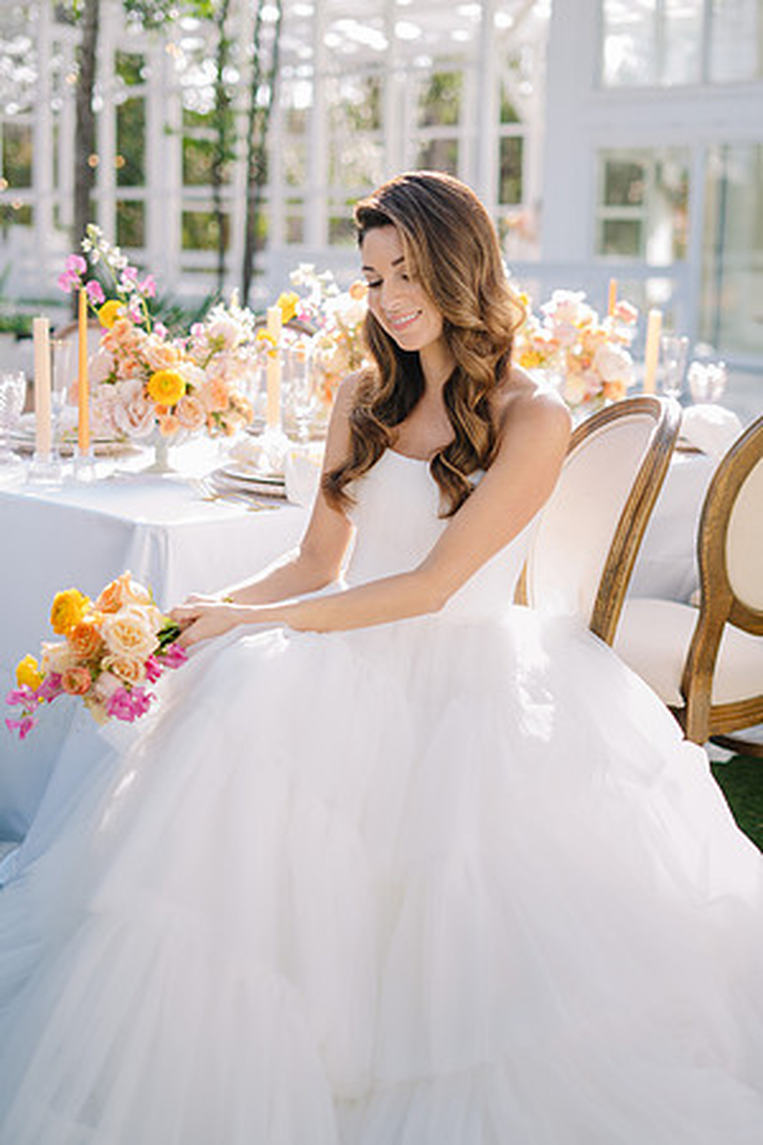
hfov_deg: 27.0
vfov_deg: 39.6
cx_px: 382
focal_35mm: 50
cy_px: 572
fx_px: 1589
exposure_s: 1/200
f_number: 2.2
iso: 50
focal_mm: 50
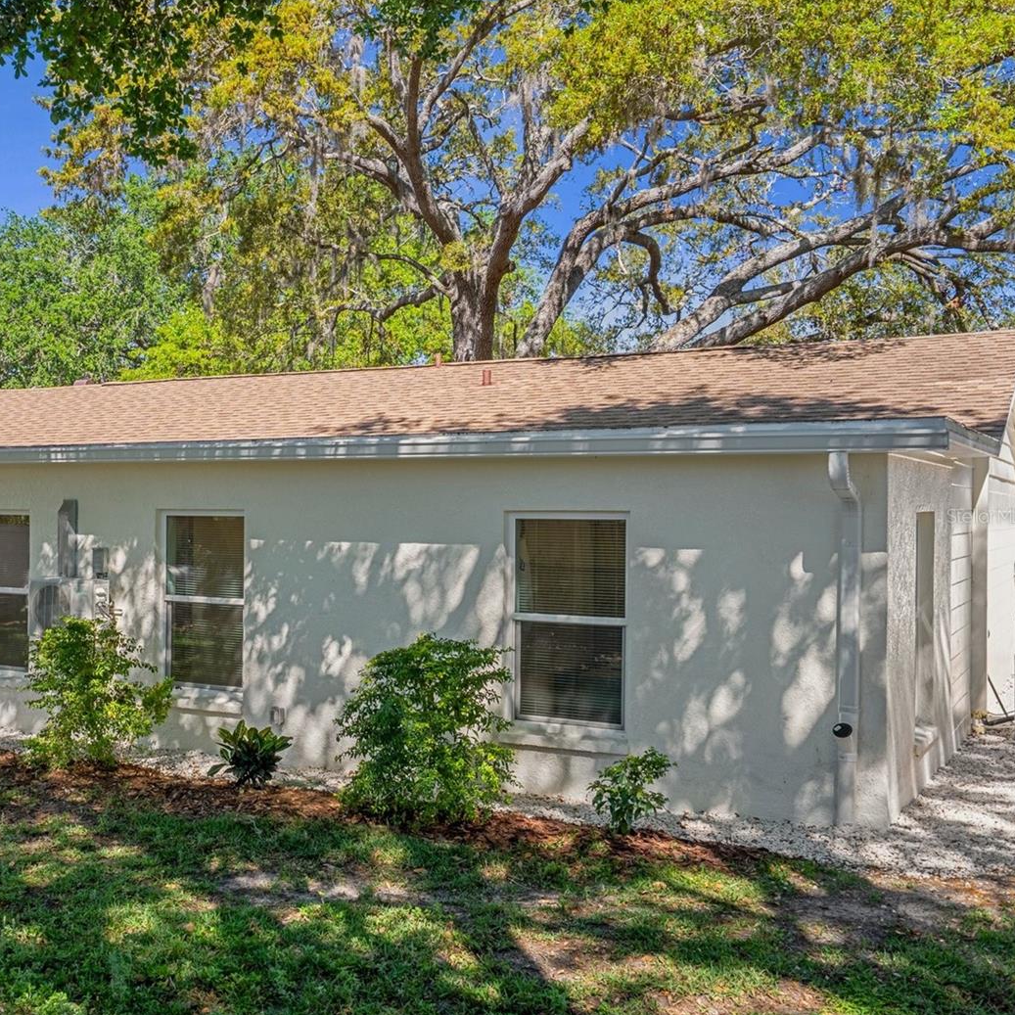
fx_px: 1261
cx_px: 251
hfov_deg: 42.5
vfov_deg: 43.9
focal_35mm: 38
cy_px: 516
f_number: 9
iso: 320
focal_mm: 29
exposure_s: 1/160
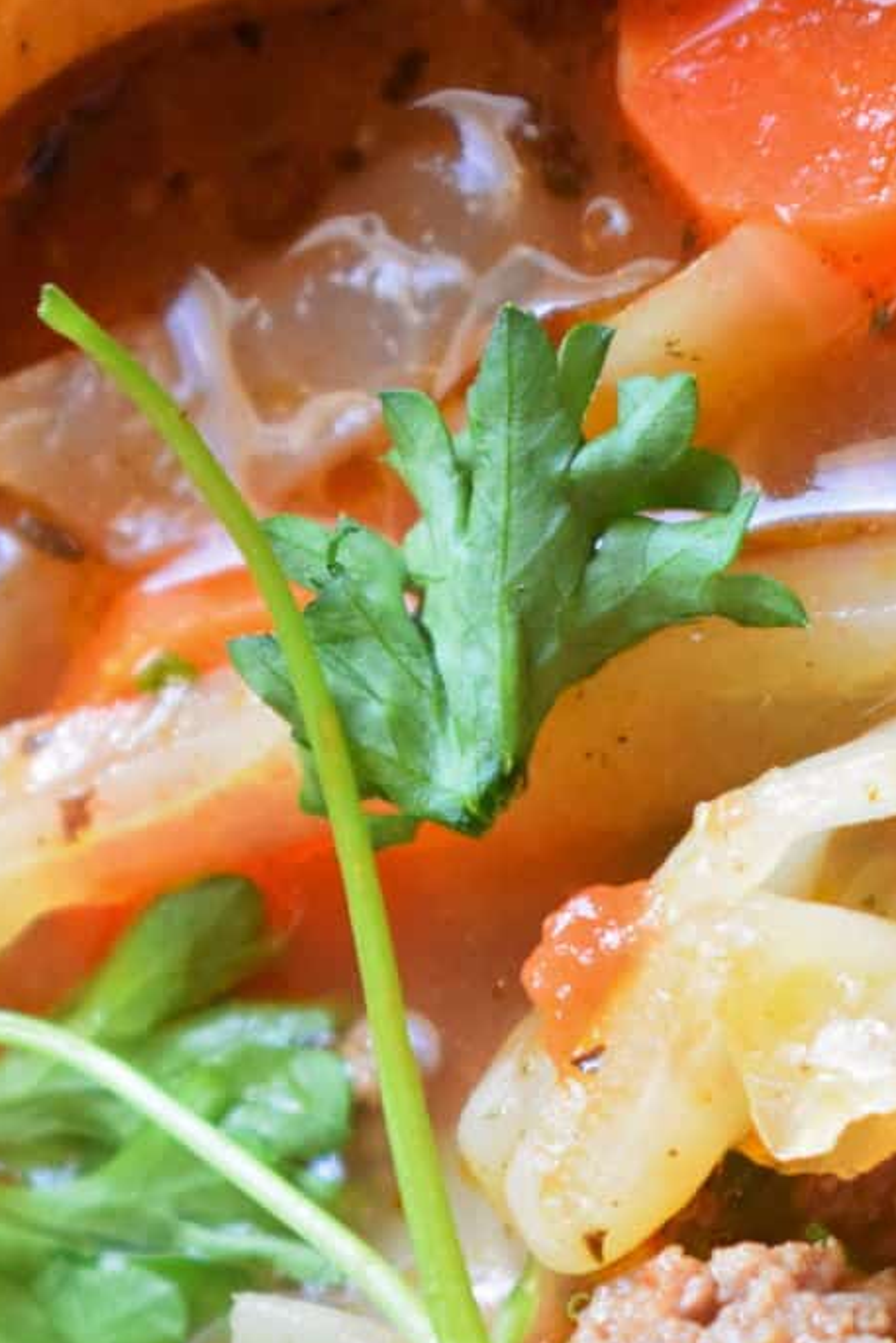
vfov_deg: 10.0
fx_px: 7649
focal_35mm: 205
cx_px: 790
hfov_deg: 6.7
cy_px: 1247
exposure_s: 1/125
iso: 2200
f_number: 5.6
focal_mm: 52
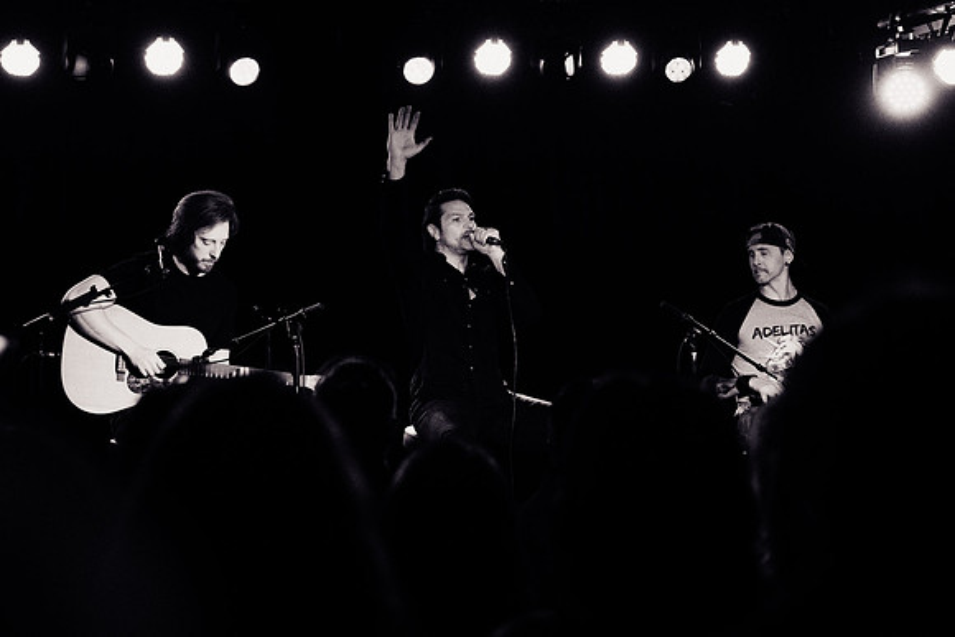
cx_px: 493
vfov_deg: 17.0
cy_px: 311
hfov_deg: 25.2
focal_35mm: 81
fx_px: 2138
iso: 3200
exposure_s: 1/640
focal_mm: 70
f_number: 4
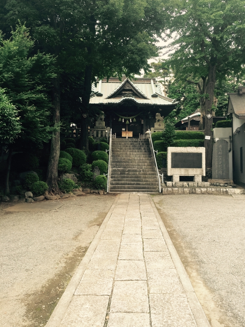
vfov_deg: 58.3
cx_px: 130
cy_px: 153
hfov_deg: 45.4
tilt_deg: +4.8
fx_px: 293
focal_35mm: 31
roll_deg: -1.1
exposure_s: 1/238
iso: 32
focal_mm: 4.15
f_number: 2.2
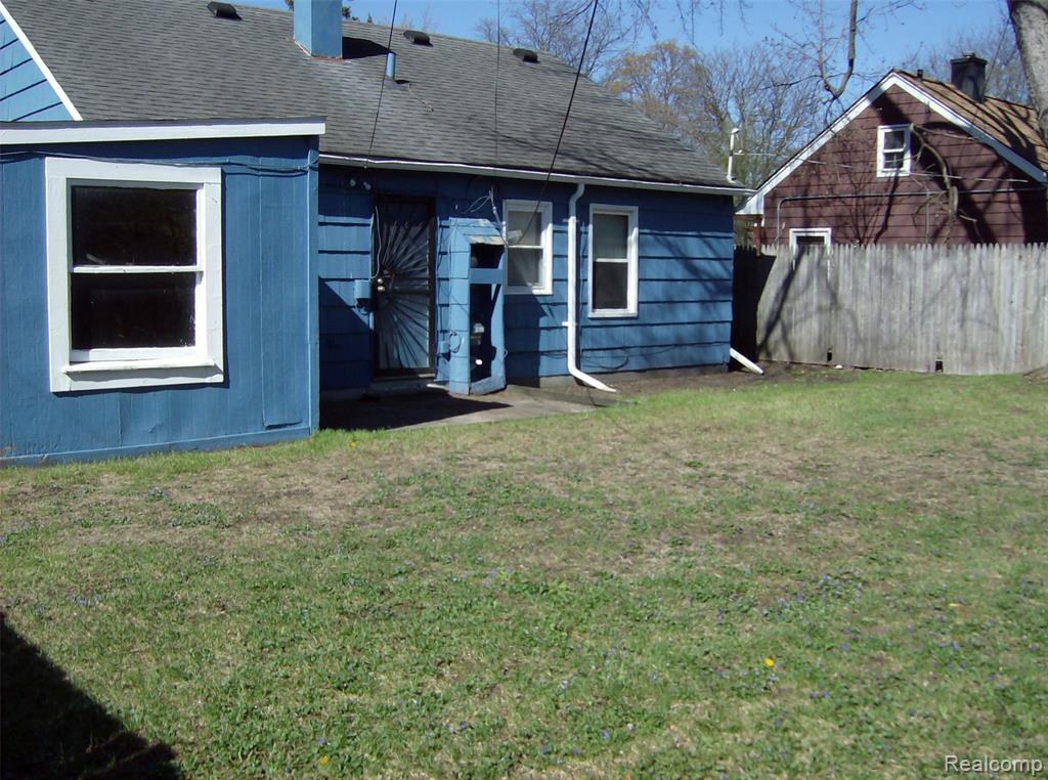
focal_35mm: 36
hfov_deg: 51.5
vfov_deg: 39.5
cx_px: 524
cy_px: 390
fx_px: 1087
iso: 100
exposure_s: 1/682
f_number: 4.7
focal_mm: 6
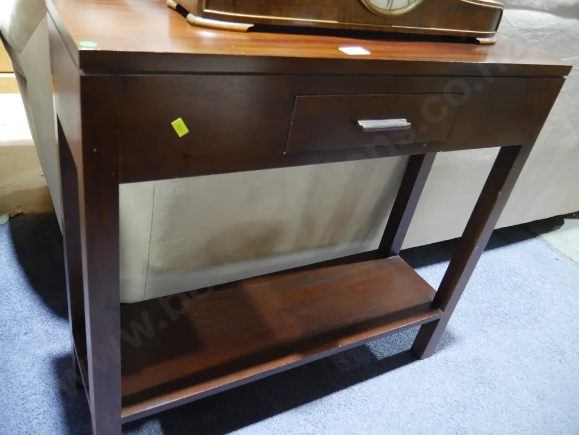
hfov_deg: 63.4
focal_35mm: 28
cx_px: 290
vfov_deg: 49.8
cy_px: 218
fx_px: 469
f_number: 3.5
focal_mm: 14
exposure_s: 1/60
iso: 1600
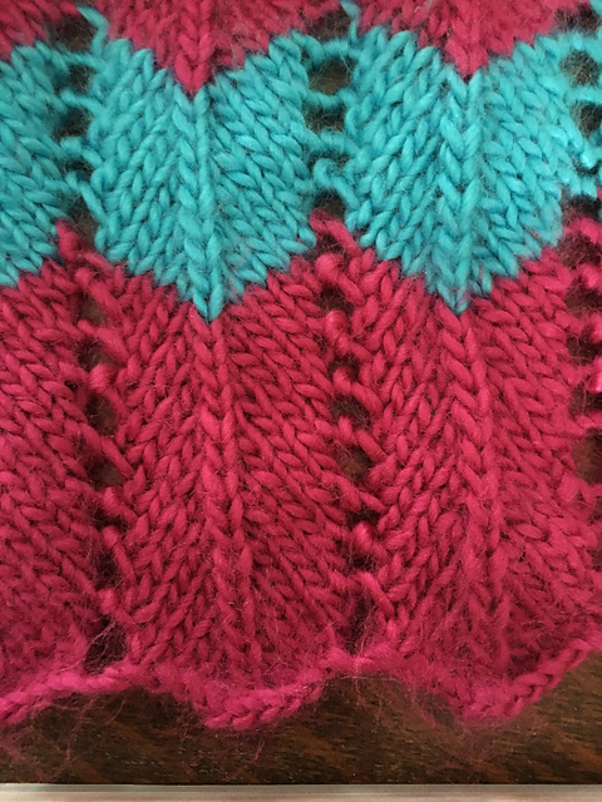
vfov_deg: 61.7
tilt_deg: -86.2
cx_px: 301
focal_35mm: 29
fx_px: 672
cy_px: 401
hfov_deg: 48.2
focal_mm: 4.15
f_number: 2.2
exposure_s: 1/15
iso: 400
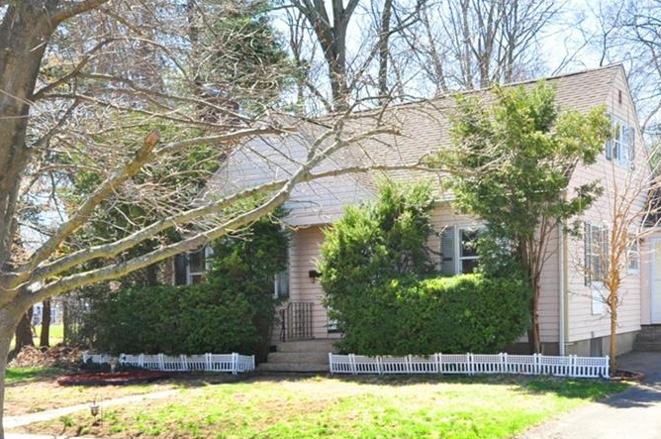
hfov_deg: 42.4
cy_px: 275
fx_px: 843
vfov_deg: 29.0
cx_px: 419
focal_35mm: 46
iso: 1250
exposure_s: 1/500
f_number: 8
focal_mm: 20
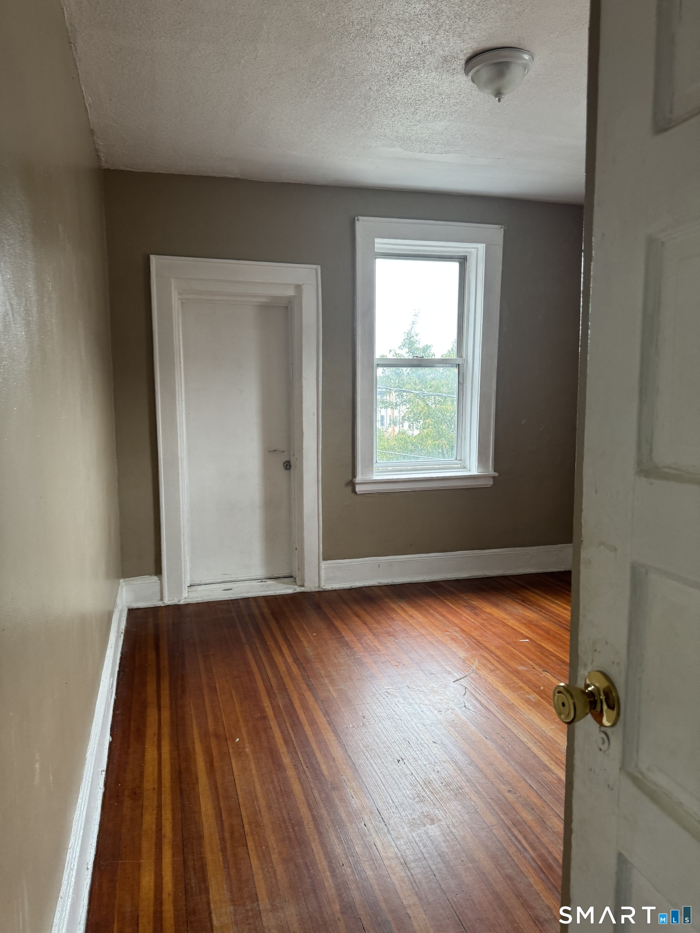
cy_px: 466
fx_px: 647
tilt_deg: -6.5
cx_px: 350
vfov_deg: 71.6
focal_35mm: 24
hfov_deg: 56.8
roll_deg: -0.6
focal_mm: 6.76
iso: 160
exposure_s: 1/60
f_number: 1.78
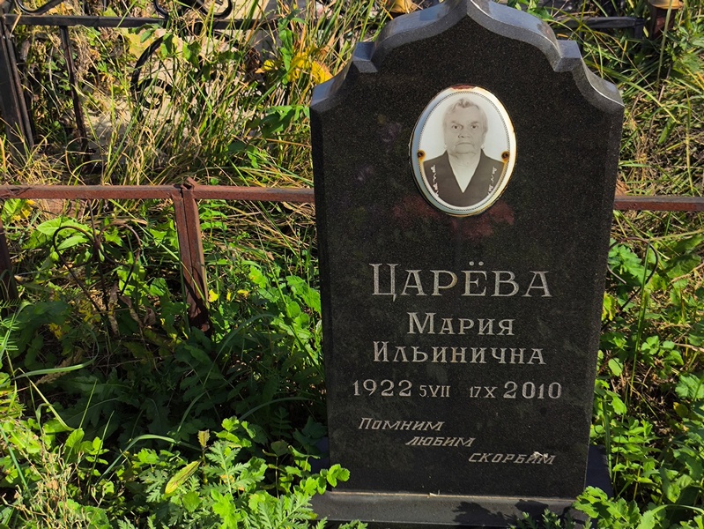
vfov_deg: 29.1
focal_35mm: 50
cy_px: 264
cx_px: 352
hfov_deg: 38.2
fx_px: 1017
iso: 50
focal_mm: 4.71
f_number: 1.7
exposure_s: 1/1622
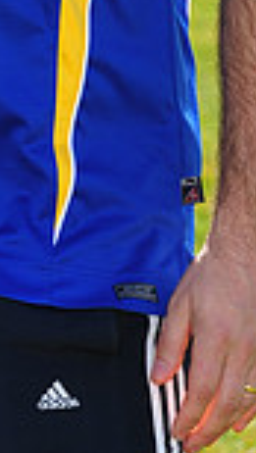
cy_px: -226
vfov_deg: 4.9
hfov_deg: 2.8
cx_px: -215
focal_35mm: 441
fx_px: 5304
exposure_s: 1/320
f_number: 6.3
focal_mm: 112
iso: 200
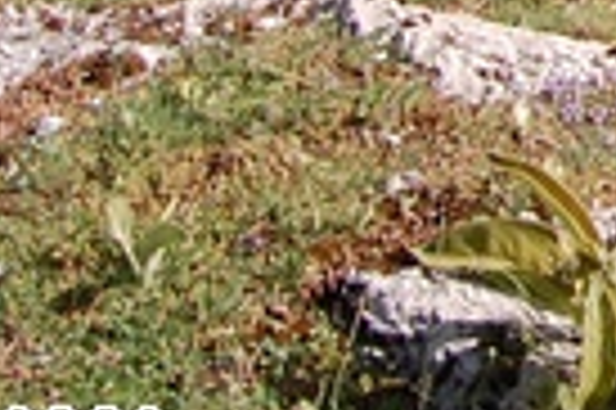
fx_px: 3042
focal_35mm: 178
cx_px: 1268
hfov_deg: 10.5
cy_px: -793
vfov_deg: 7.0
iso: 200
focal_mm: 18
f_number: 9
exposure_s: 1/320
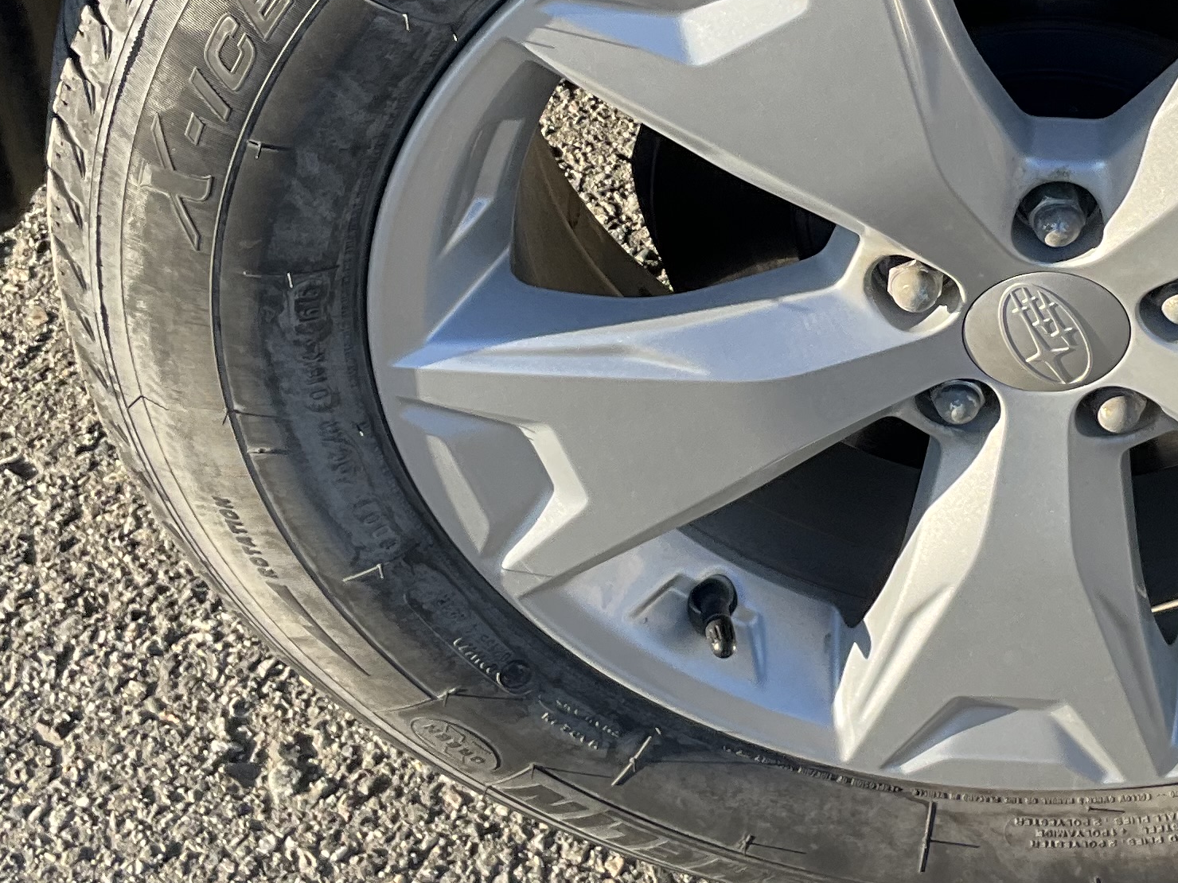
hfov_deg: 24.4
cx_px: 917
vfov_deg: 18.5
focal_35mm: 79
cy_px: 224
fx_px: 2688
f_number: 1.8
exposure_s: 1/391
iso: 25
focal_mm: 3
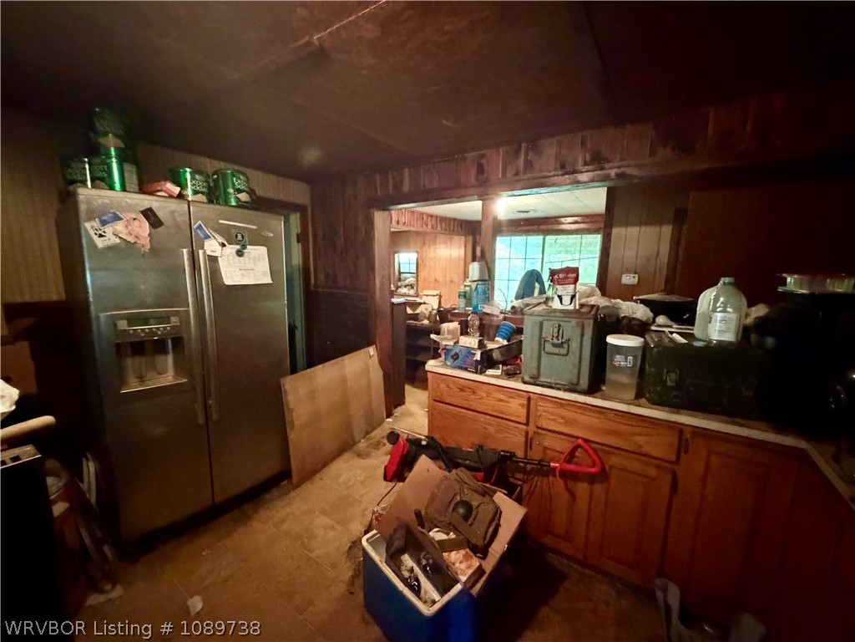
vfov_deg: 85.7
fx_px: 346
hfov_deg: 102.1
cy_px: 321
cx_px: 428
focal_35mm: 14
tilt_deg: -8.7
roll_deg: -0.5
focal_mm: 2.22
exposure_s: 1/30
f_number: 2.2
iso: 2500
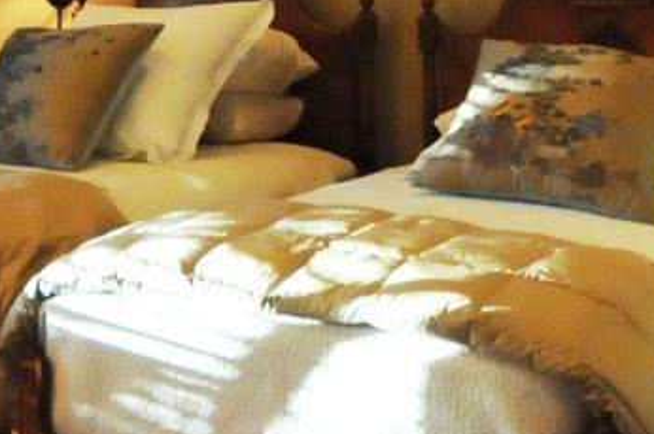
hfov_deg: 25.3
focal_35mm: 78
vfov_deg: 16.9
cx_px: 79
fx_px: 1416
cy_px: -55
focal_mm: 10
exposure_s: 1/200
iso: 3200
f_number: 3.5
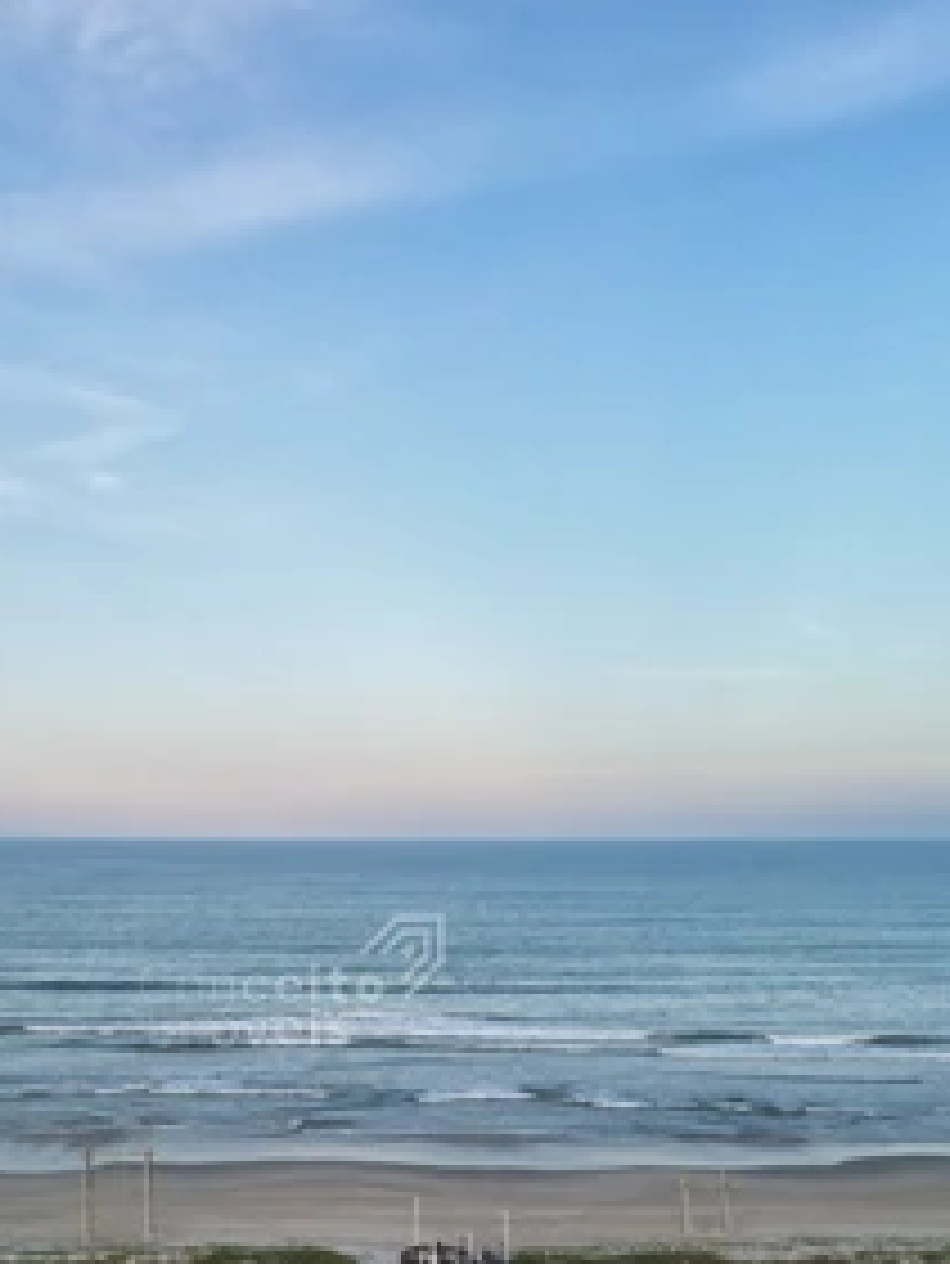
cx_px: 293
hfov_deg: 34.7
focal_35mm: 41
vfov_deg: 43.9
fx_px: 1499
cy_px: 981
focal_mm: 6.72
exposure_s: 1/250
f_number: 1.7
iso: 120
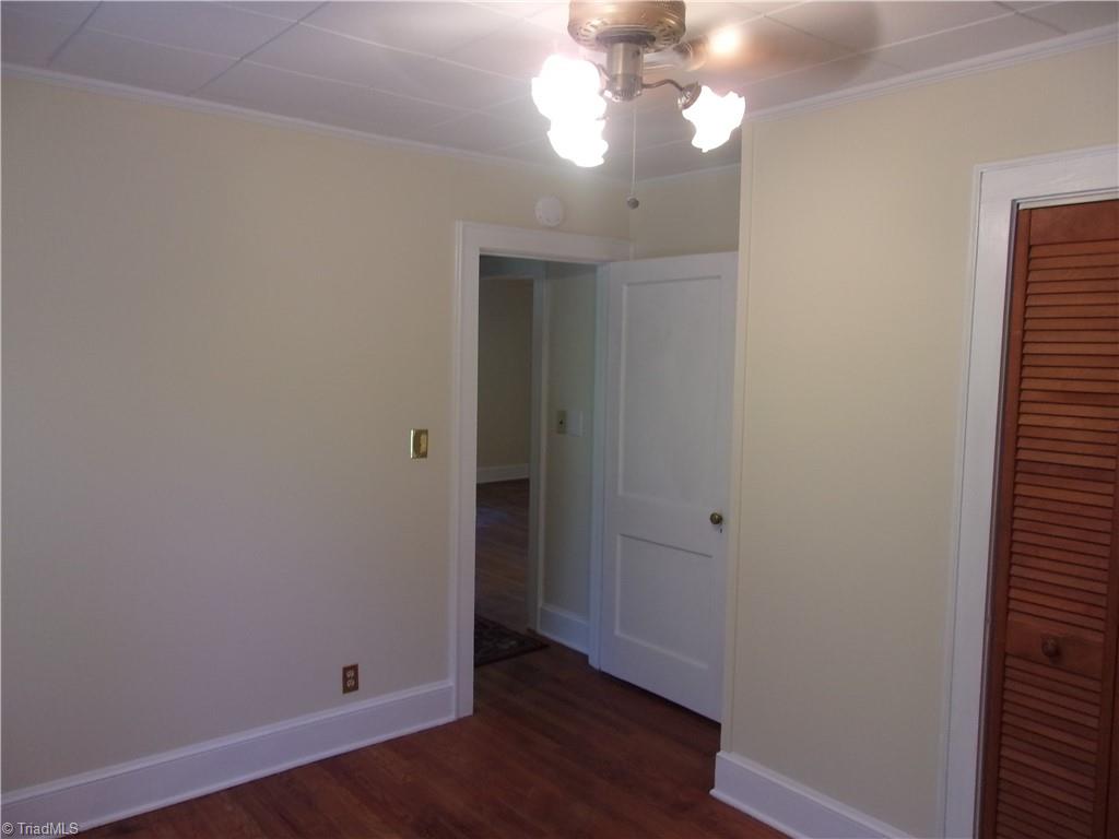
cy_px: 420
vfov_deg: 51.4
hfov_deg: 65.3
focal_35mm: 27
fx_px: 873
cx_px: 560
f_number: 3
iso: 127
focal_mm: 4.9
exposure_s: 1/34
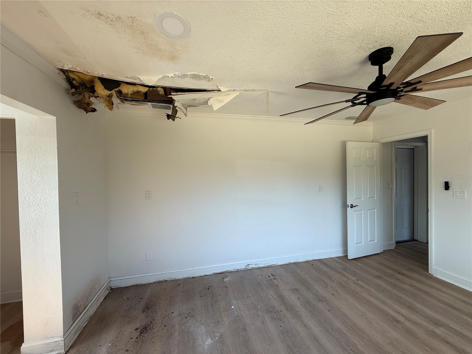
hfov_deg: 102.1
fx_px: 191
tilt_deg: -0.6
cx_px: 236
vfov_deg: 85.7
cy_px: 177
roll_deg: +0.7
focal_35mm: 14
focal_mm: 2.22
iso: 64
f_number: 2.2
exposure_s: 1/99
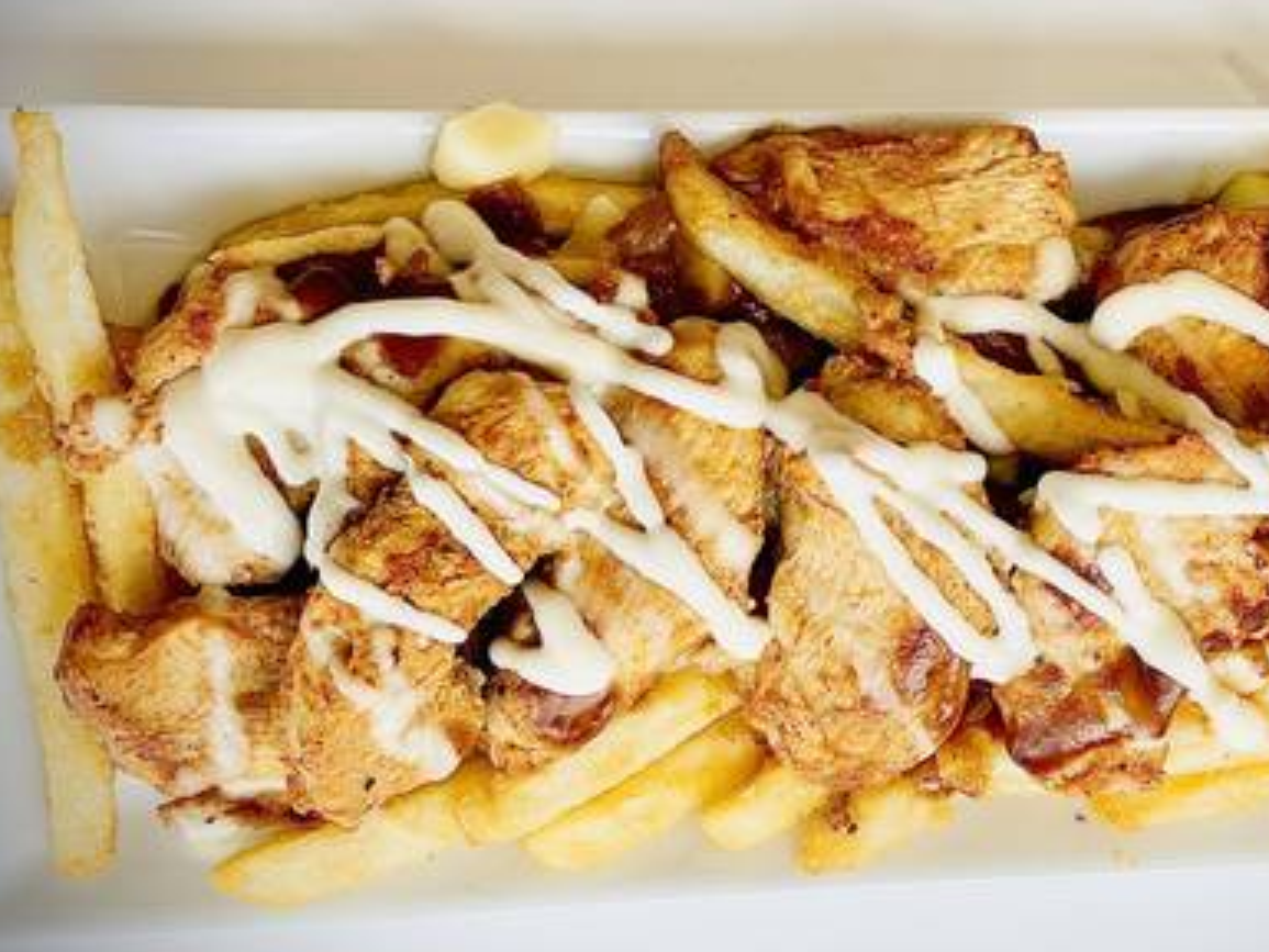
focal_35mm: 73
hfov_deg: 26.5
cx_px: 850
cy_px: 415
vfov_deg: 20.2
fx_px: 2677
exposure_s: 1/577
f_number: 1.78
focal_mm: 6.86
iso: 64
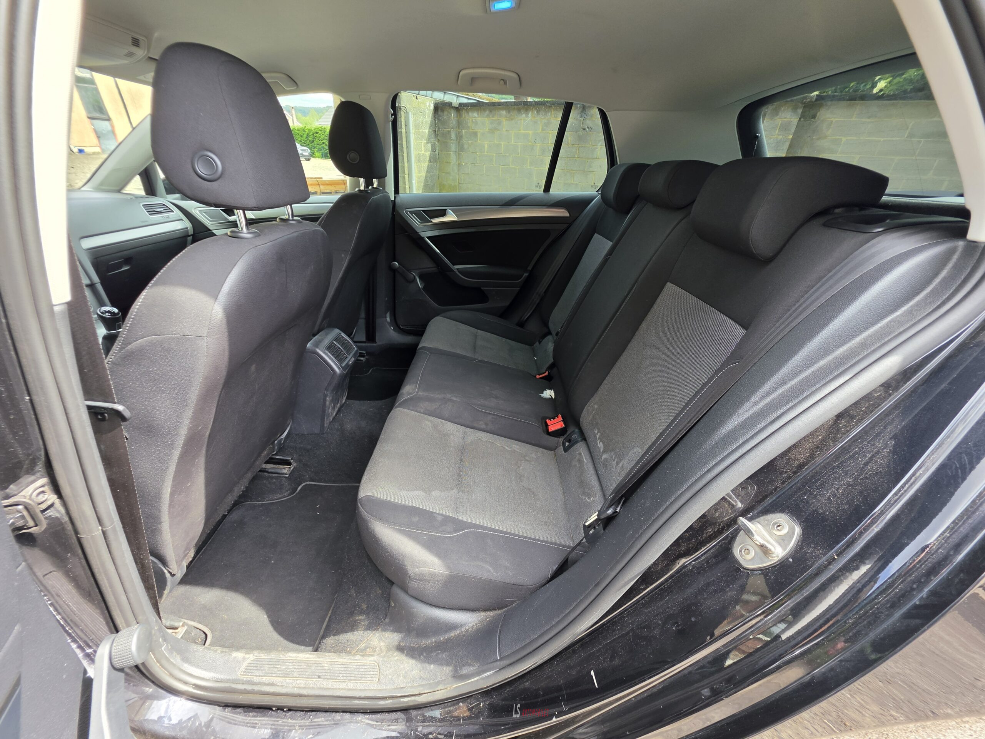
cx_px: 492
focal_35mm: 13
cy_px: 370
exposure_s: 1/100
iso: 32
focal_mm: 2.2
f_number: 1.9
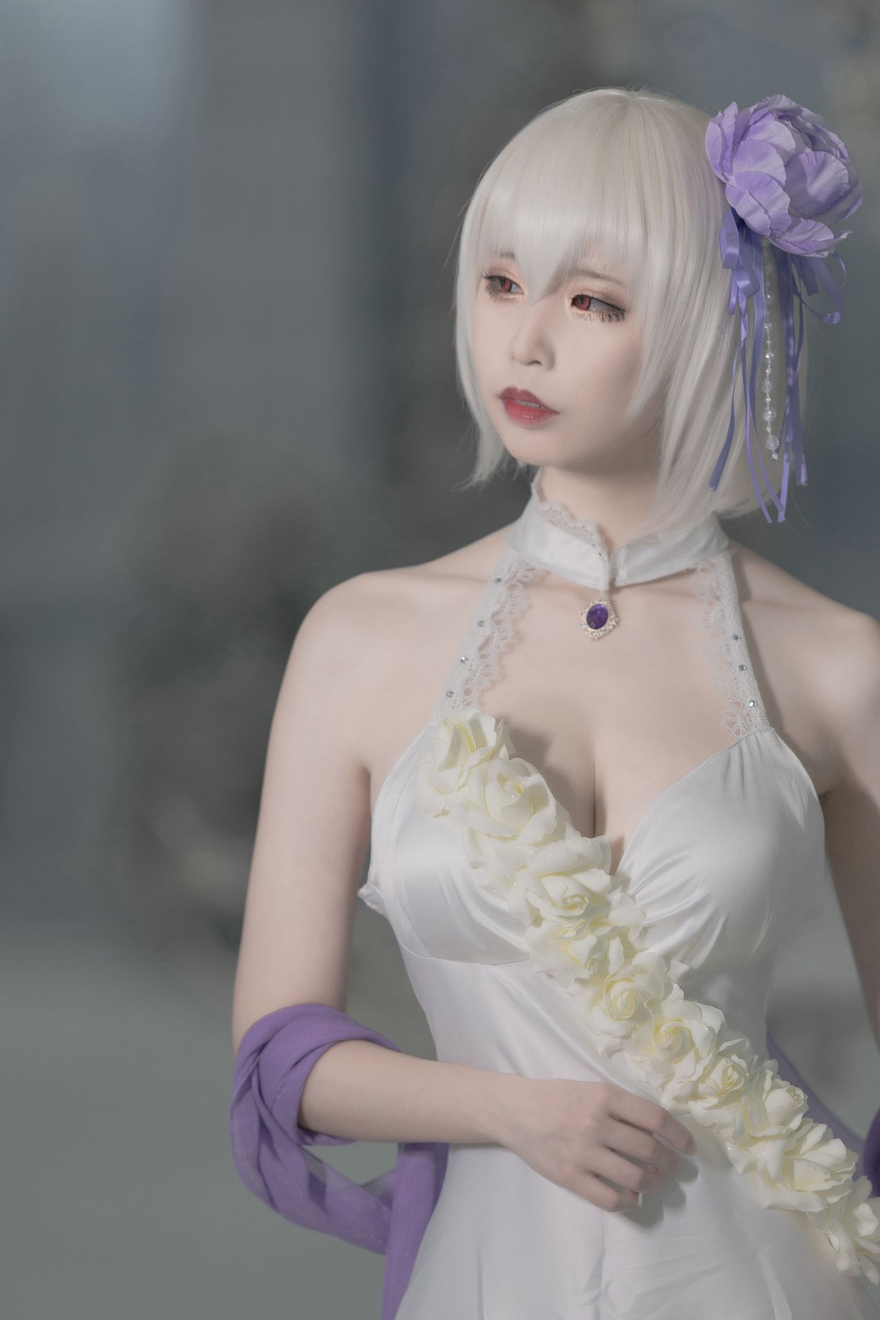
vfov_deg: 11.7
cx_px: 624
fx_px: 6452
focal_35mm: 176
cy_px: 724
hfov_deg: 7.8
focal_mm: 105
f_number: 1.4
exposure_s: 1/60
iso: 200
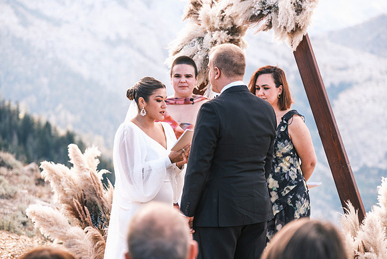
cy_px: 130
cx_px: 194
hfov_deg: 16.9
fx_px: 1301
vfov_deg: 11.3
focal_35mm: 121
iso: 400
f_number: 2.8
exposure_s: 1/550
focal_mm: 80.4
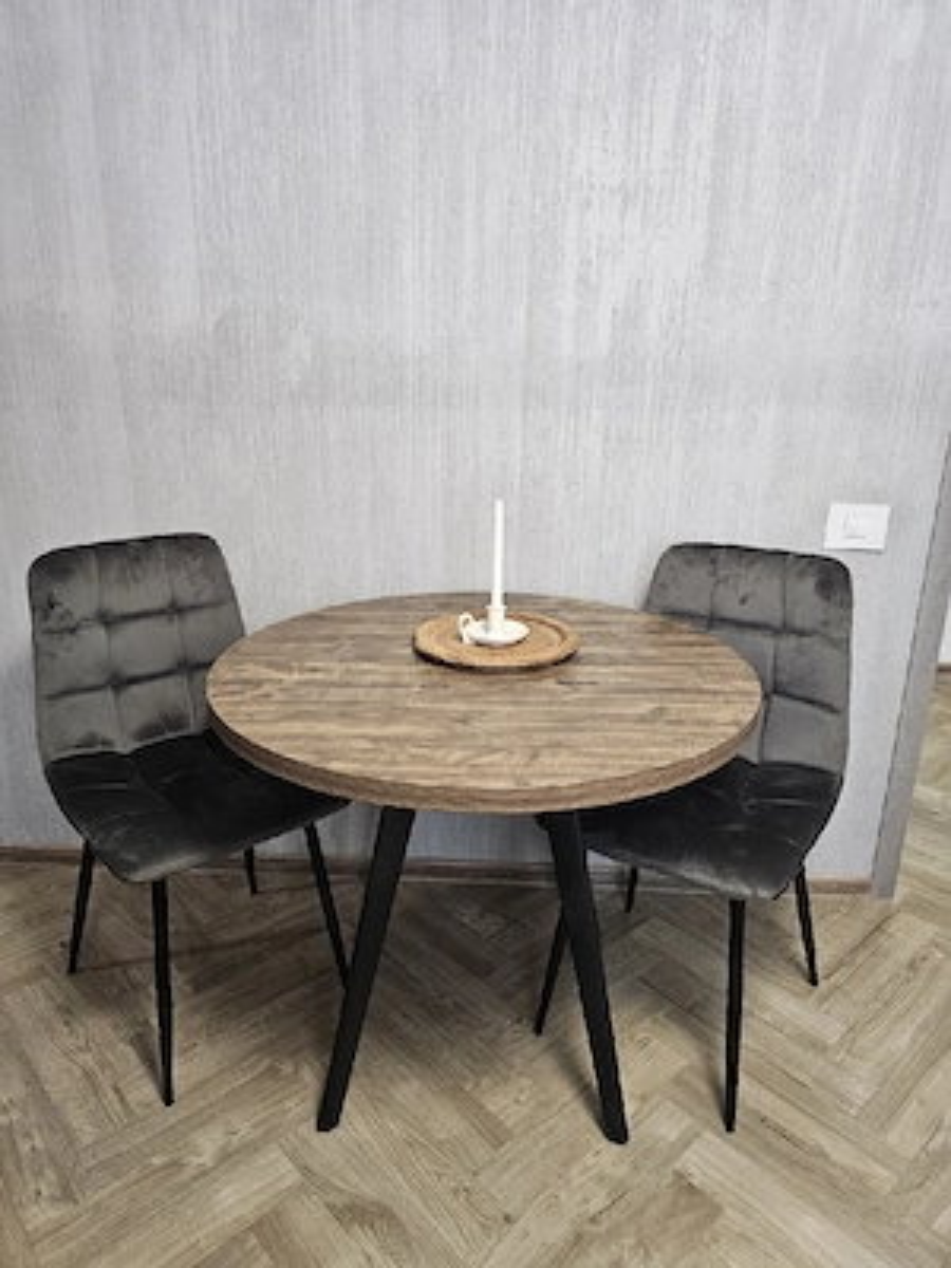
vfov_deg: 73.9
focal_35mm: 23
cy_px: 634
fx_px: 843
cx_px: 476
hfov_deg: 58.9
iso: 250
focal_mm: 6.3
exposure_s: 1/101
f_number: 1.7
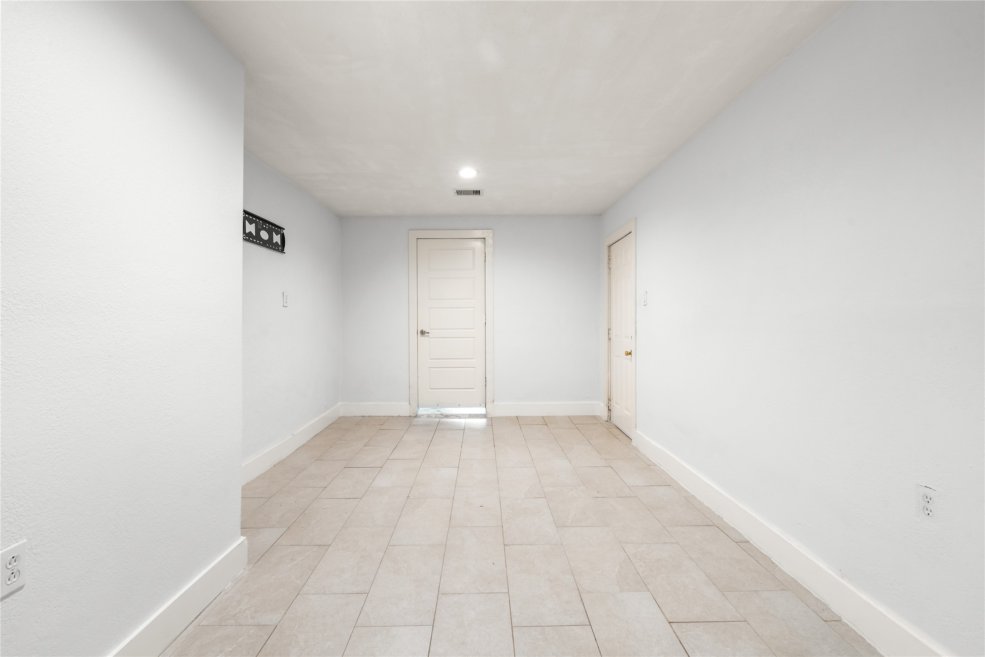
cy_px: 328
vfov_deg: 73.7
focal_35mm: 16
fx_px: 438
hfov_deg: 96.7
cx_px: 492
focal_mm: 16
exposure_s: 4
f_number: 9
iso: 250
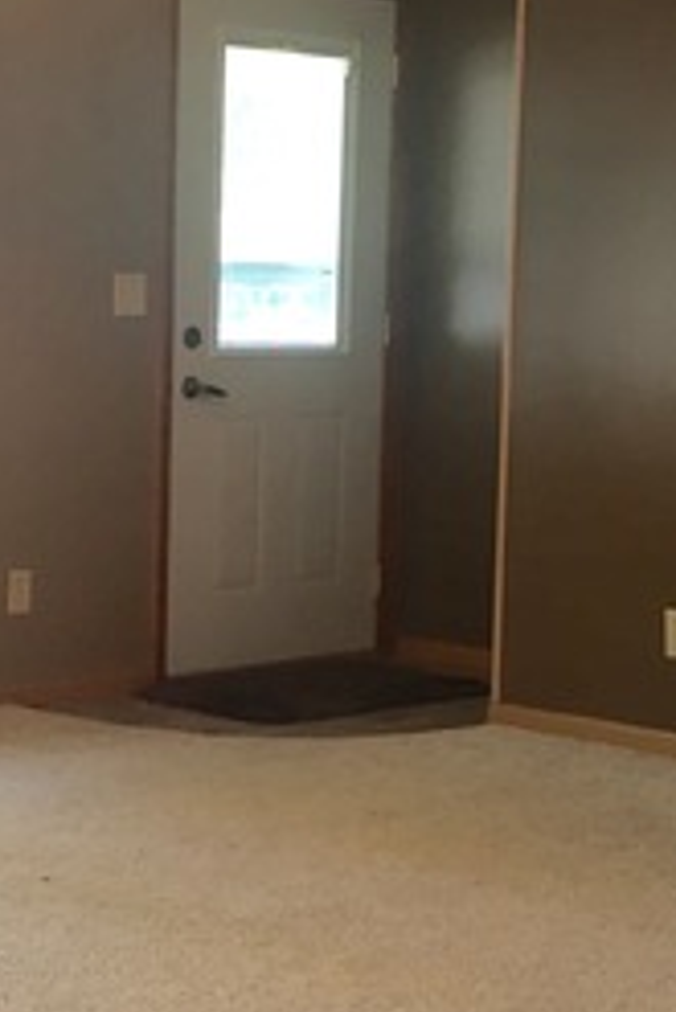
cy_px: 553
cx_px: -16
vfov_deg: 26.0
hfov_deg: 17.1
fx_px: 2194
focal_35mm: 78
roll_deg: -0.7
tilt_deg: -5.7
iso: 50
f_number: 2.2
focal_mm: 4.15
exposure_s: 1/30
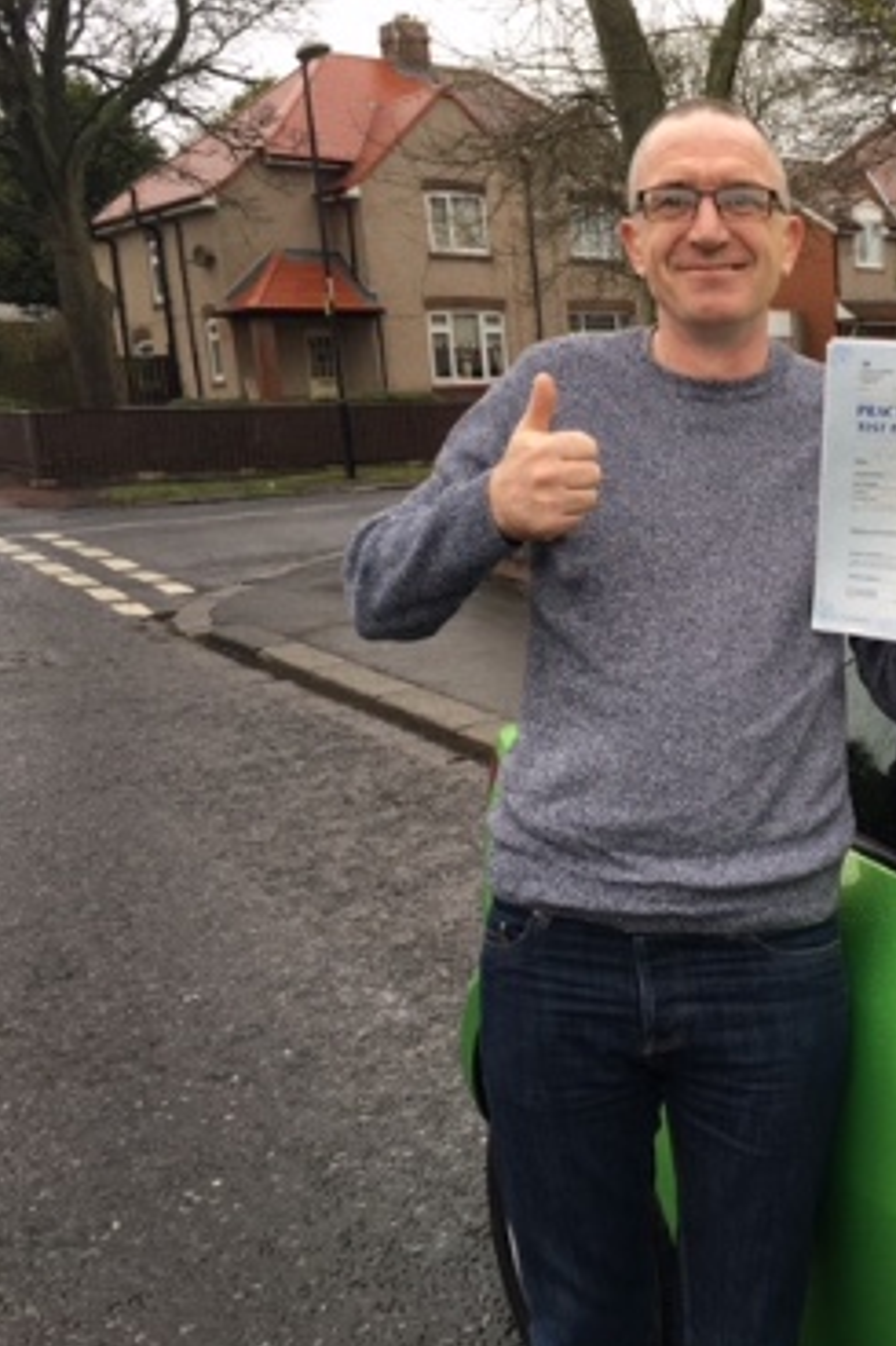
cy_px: 678
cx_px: 848
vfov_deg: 47.4
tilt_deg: -8.6
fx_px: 1532
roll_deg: +1.3
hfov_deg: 30.8
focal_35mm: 41
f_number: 2.2
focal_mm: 4.15
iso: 32
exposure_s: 1/100
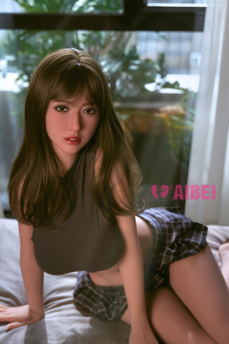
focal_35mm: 56
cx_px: 106
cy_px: 192
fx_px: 534
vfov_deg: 35.6
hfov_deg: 24.2
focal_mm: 45
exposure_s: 1/400
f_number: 2.8
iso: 100
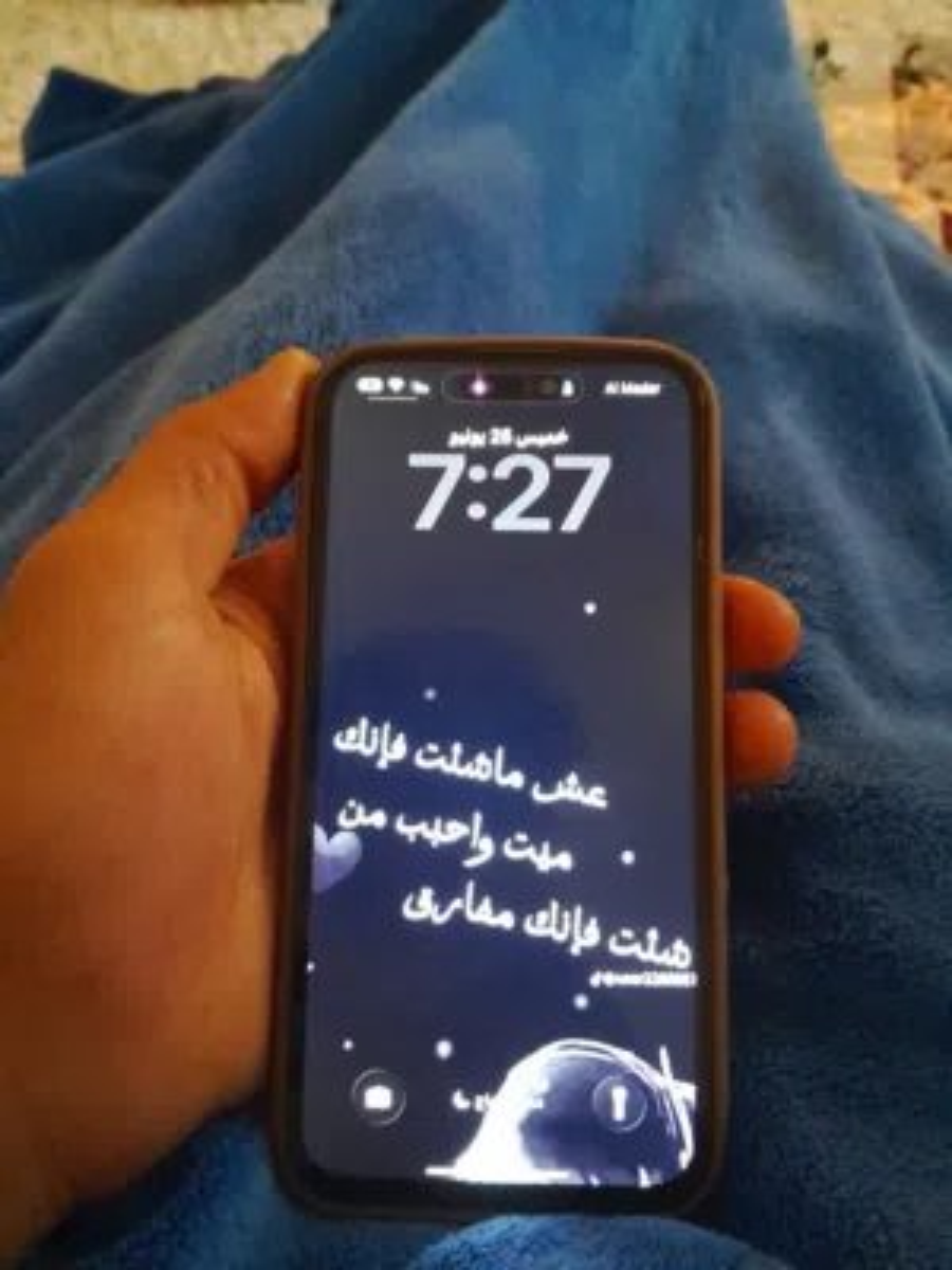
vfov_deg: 67.3
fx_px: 953
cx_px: 476
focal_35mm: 26
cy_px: 635
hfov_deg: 53.1
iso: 1250
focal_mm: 3.98
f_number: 1.8
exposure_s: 1/10
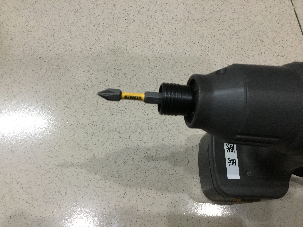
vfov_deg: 45.4
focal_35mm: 31
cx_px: 152
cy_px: 114
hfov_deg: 58.4
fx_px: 271
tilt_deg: -69.0
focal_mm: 3.3
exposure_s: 1/17
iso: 200
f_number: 2.4
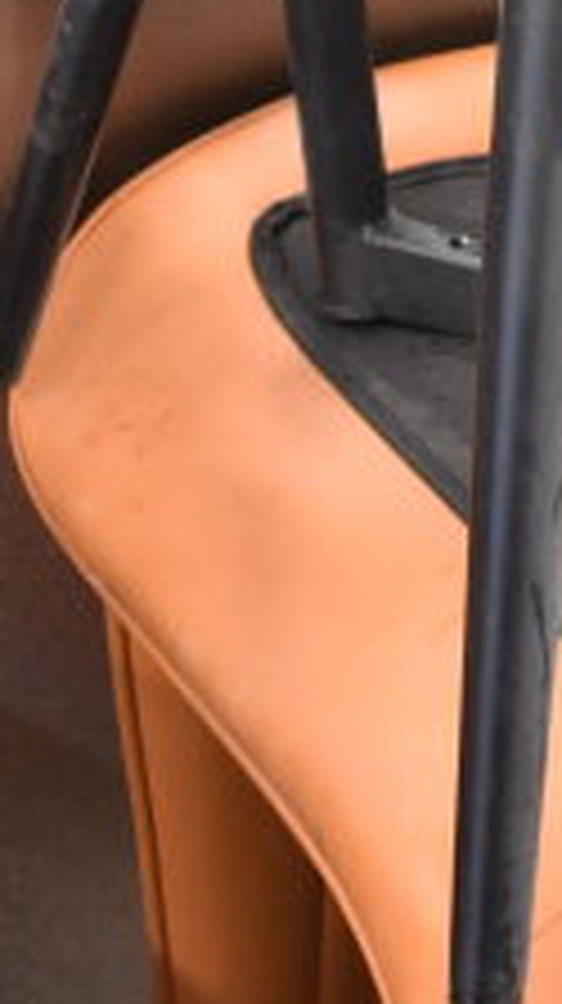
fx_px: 3427
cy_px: -529
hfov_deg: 9.1
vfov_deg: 15.3
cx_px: 832
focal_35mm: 129
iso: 2000
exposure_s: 1/30
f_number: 3.5
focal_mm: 20
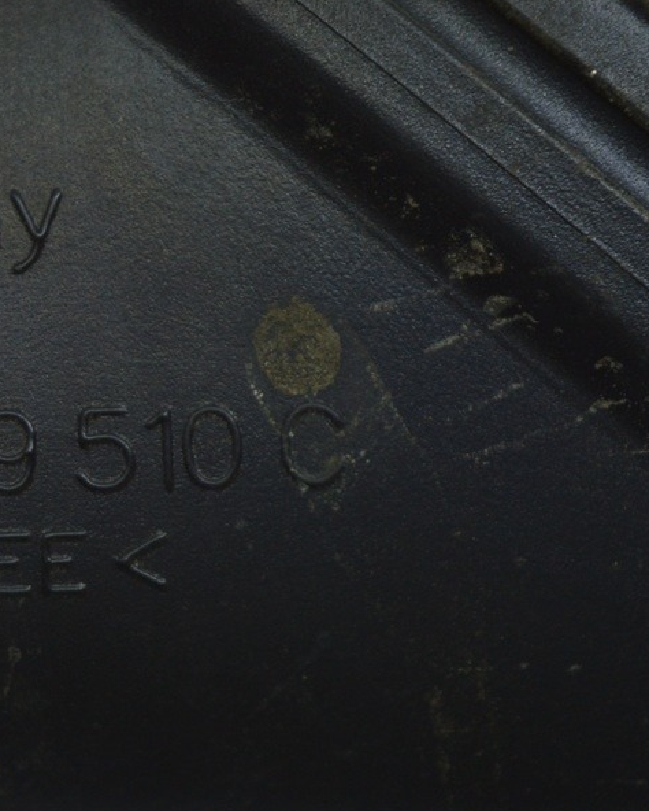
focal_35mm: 134
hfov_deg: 11.4
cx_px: -27
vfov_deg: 14.4
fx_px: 3211
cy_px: 454
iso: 400
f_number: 5.6
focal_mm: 55
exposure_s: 1/80
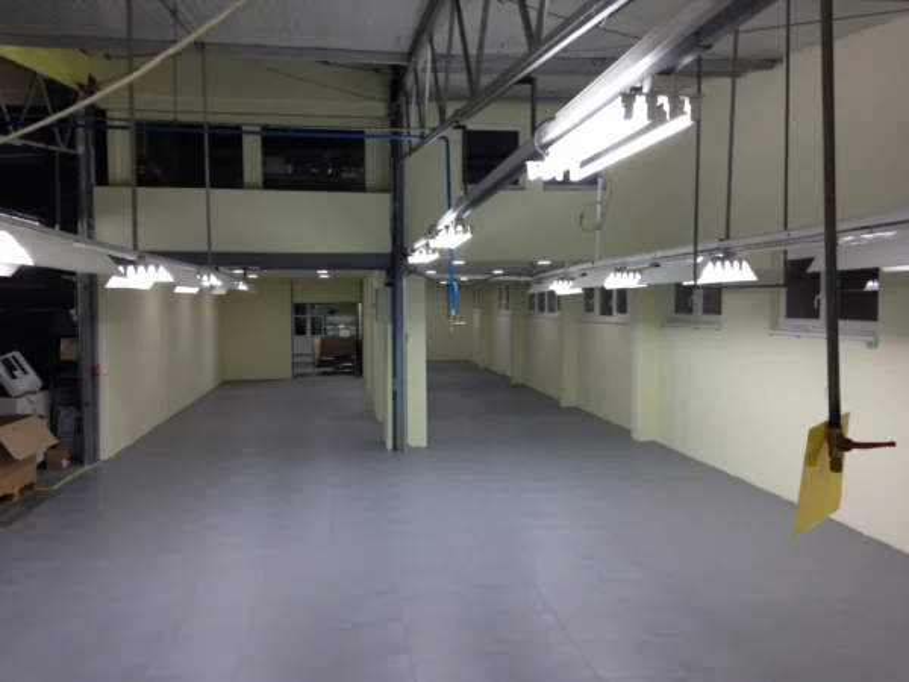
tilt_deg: -0.9
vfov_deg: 42.9
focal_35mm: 33
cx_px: 454
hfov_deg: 55.4
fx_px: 867
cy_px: 341
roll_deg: +0.2
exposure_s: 1/20
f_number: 2.4
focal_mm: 4.12
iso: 50
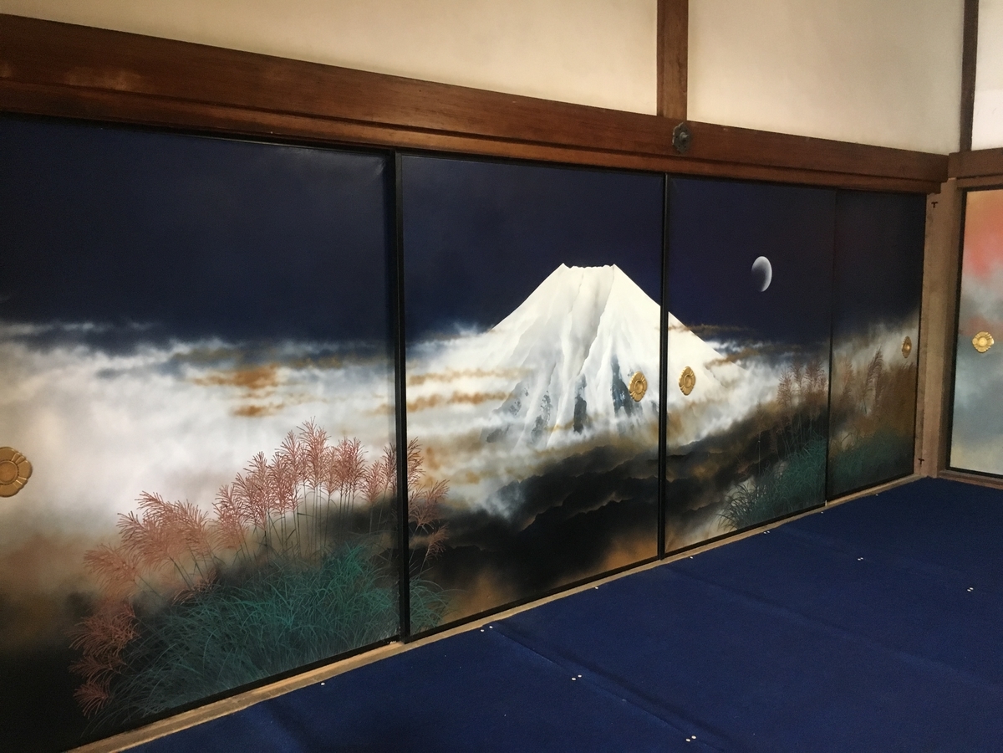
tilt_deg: -5.0
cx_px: 502
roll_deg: +1.4
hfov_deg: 61.7
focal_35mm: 29
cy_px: 376
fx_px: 840
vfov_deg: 48.2
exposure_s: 1/17
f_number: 2.2
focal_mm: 4.15
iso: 200
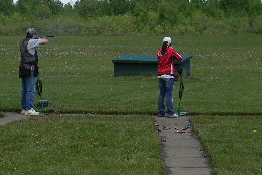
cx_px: 95
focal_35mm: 105
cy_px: 54
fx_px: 764
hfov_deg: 19.4
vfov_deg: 13.0
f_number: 3.8
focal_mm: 7.3
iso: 80
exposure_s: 1/728
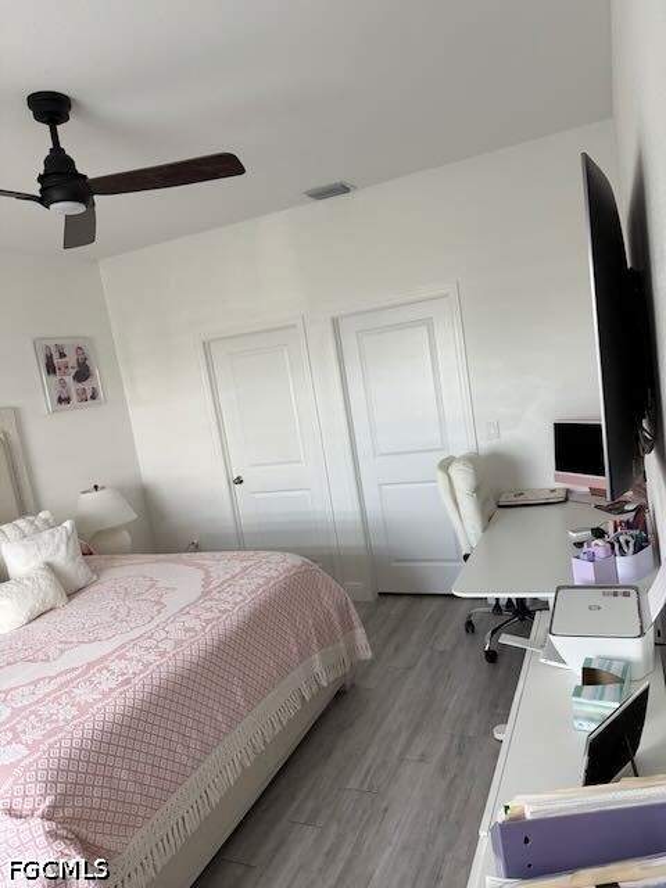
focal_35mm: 24
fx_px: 616
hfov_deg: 56.8
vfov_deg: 71.6
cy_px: 444
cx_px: 333
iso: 250
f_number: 1.78
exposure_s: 1/60
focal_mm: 6.76
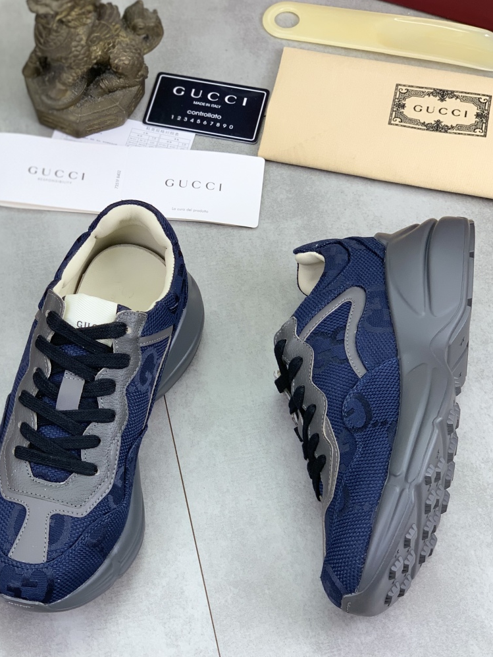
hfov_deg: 19.6
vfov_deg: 26.0
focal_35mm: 75
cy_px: 344
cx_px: 185
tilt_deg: -58.1
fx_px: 1424
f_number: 2.4
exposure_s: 1/100
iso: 25
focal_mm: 6
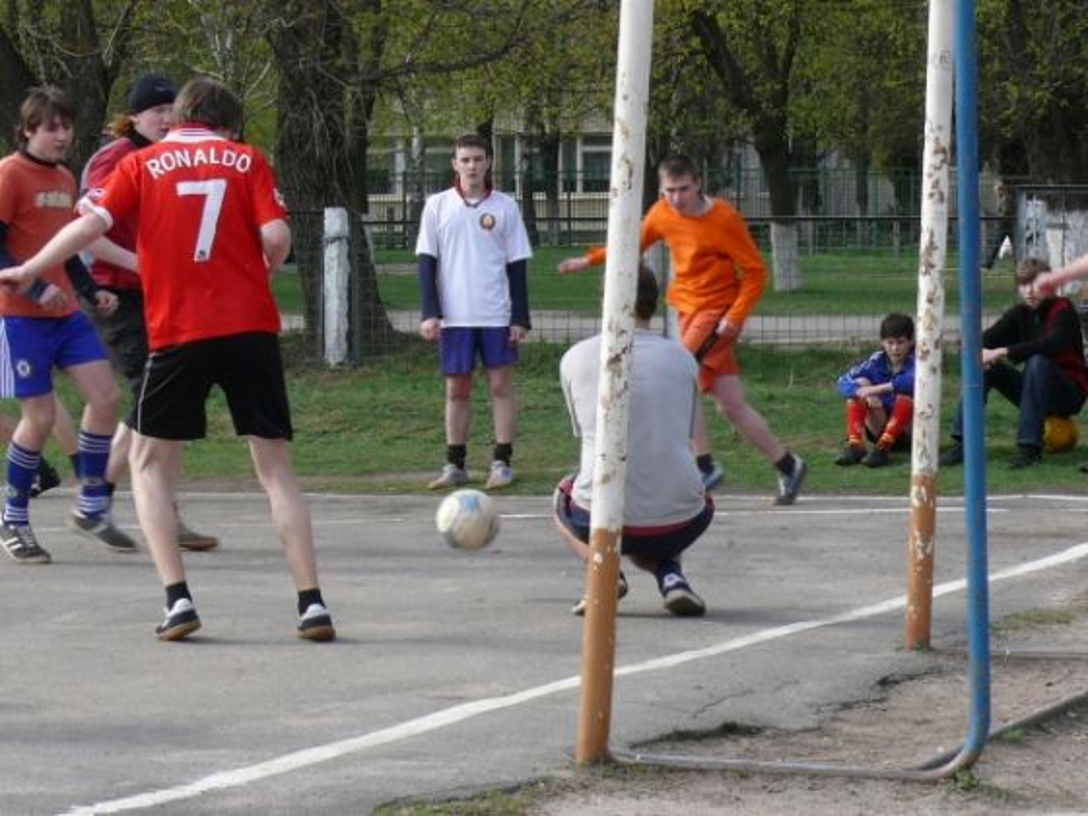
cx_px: 544
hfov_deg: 13.2
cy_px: 408
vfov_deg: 9.9
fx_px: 4715
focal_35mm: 150
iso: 100
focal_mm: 17.7
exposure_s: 1/200
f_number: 5.6
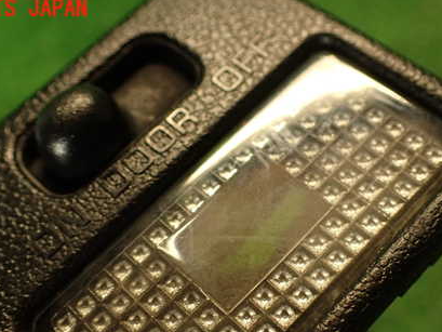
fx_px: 562
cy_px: 239
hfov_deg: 42.9
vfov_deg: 32.4
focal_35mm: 44
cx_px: 215
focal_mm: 5.4
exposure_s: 1/30
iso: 250
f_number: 2.3
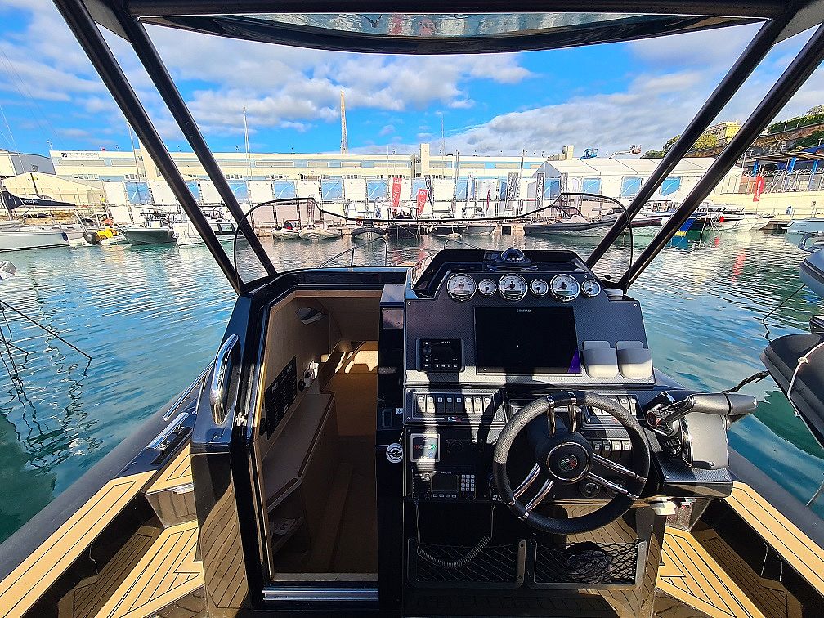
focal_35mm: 13
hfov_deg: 106.2
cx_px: 412
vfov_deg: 89.9
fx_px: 309
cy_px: 309
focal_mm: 2.2
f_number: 2.2
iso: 50
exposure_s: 1/706
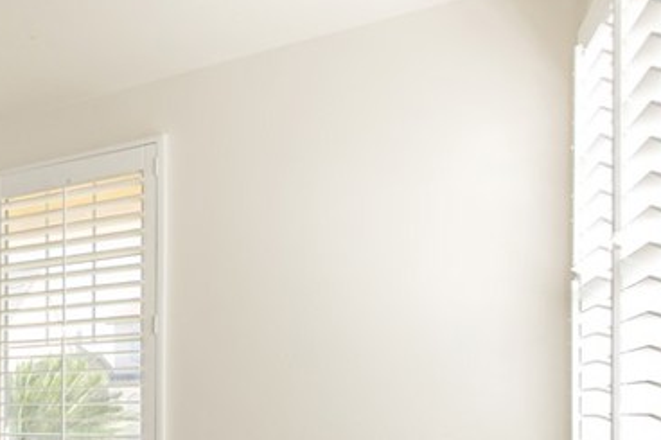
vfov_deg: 32.5
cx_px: -199
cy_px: 392
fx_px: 716
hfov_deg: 34.7
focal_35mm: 39
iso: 360
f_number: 5.6
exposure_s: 1/125
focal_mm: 14
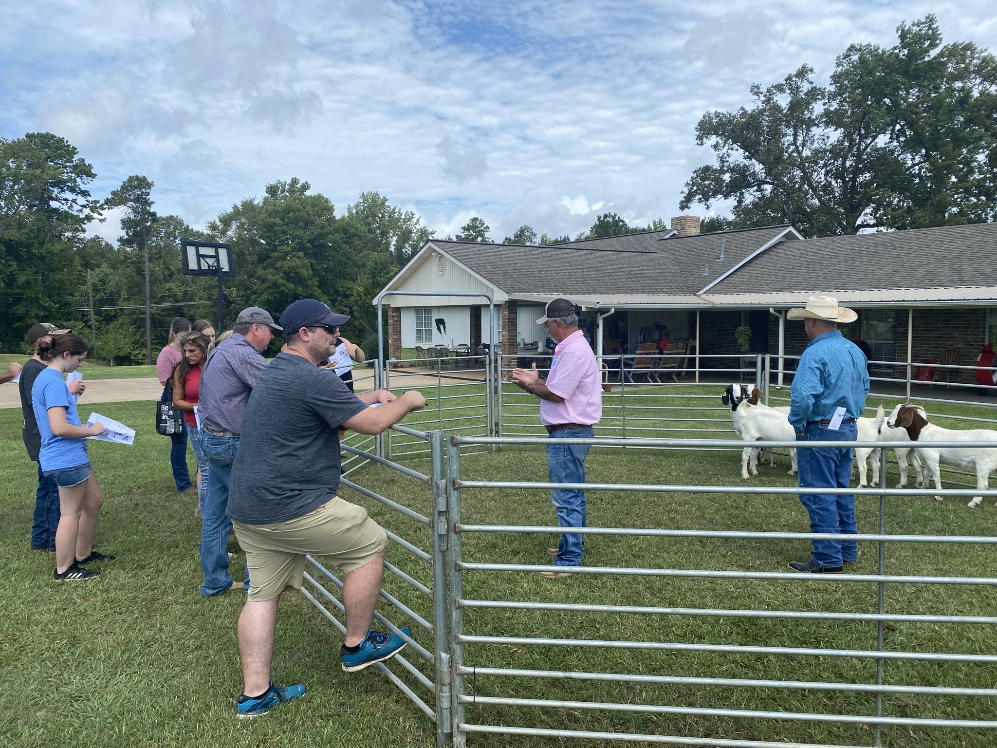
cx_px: 498
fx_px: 749
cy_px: 374
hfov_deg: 67.3
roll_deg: -0.2
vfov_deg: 53.1
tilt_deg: -3.9
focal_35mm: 26
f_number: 1.8
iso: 32
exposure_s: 1/2817
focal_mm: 4.25
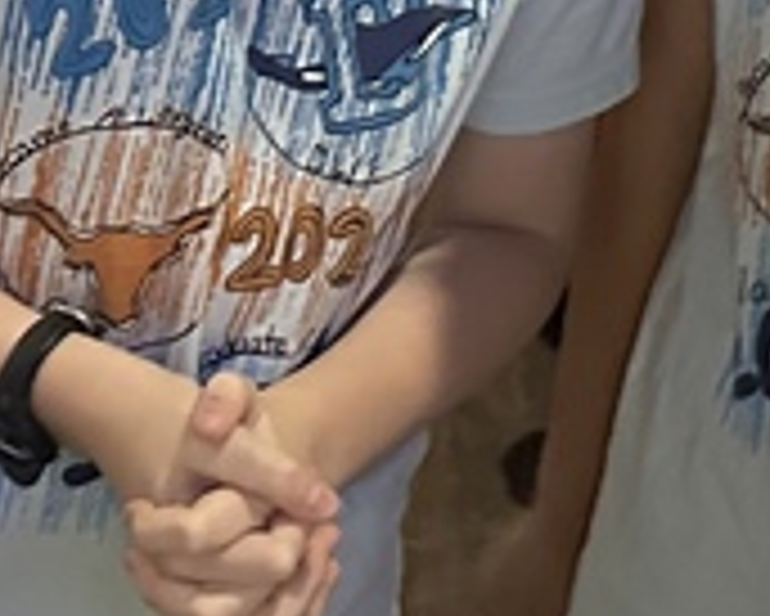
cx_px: 680
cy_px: -324
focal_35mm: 140
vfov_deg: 10.6
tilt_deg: -16.9
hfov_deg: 13.6
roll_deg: -5.4
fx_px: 3192
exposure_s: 1/30
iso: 1250
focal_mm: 6.86
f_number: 1.78
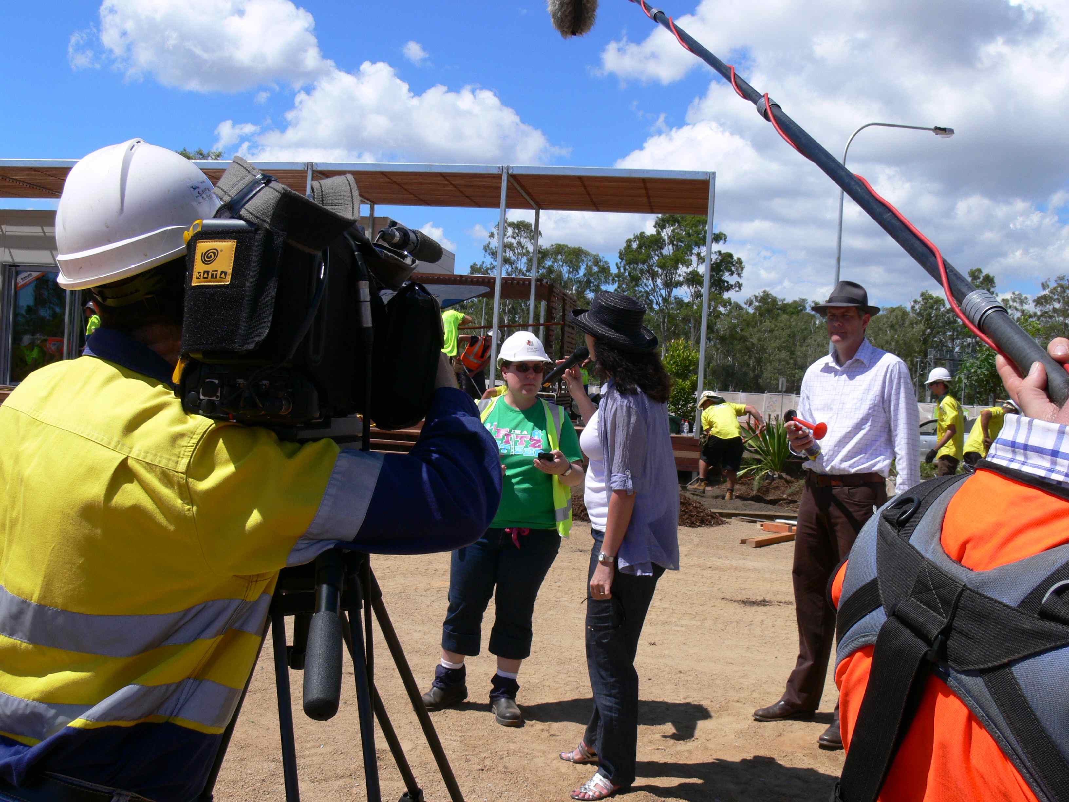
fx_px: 1081
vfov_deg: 40.7
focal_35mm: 35
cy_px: 401
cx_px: 534
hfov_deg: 52.6
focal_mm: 7.4
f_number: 6.3
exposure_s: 1/400
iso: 80
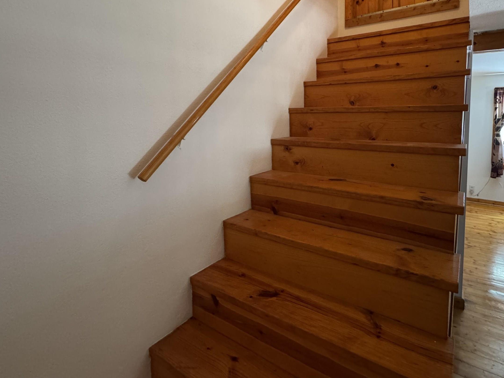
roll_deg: +0.2
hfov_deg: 81.6
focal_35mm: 20
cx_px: 273
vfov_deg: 64.8
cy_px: 137
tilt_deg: -5.0
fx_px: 291
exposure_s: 1/60
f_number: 2.2
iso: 800
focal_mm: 2.22
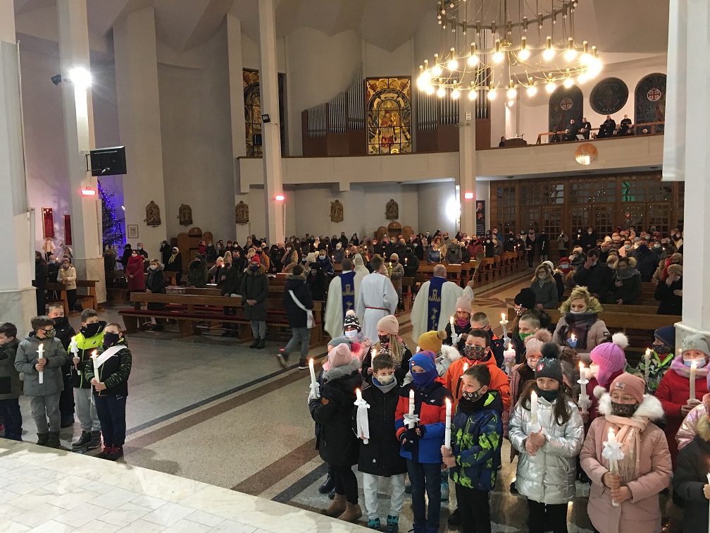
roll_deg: +1.0
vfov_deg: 48.2
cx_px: 355
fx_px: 595
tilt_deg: -3.4
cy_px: 266
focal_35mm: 29
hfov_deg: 61.7
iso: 200
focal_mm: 4.15
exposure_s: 1/17
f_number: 2.2
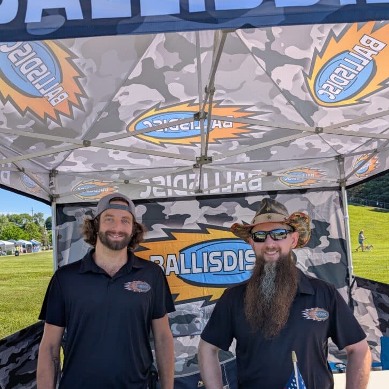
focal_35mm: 29
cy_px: 245
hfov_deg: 55.6
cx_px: 192
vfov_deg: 54.9
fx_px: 369
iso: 20
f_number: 1.68
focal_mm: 6.9
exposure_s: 1/690
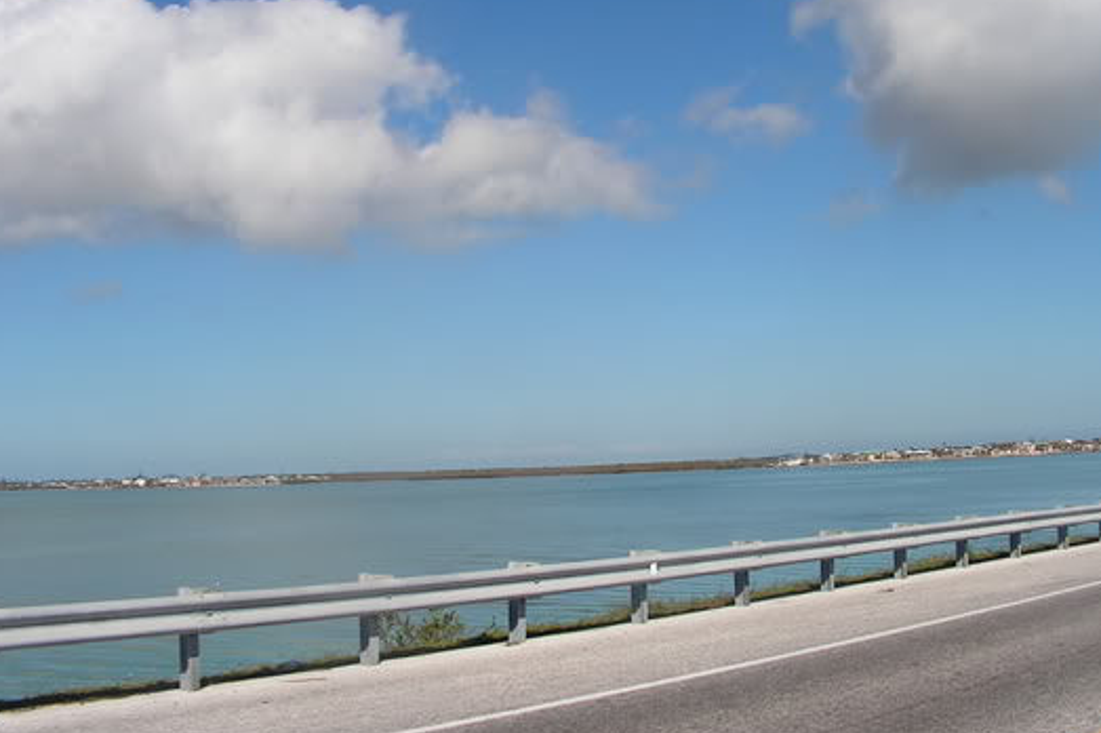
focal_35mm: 44
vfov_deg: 30.4
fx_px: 1345
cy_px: 319
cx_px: 600
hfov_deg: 44.5
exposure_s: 1/1000
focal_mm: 6
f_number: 4.8
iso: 64
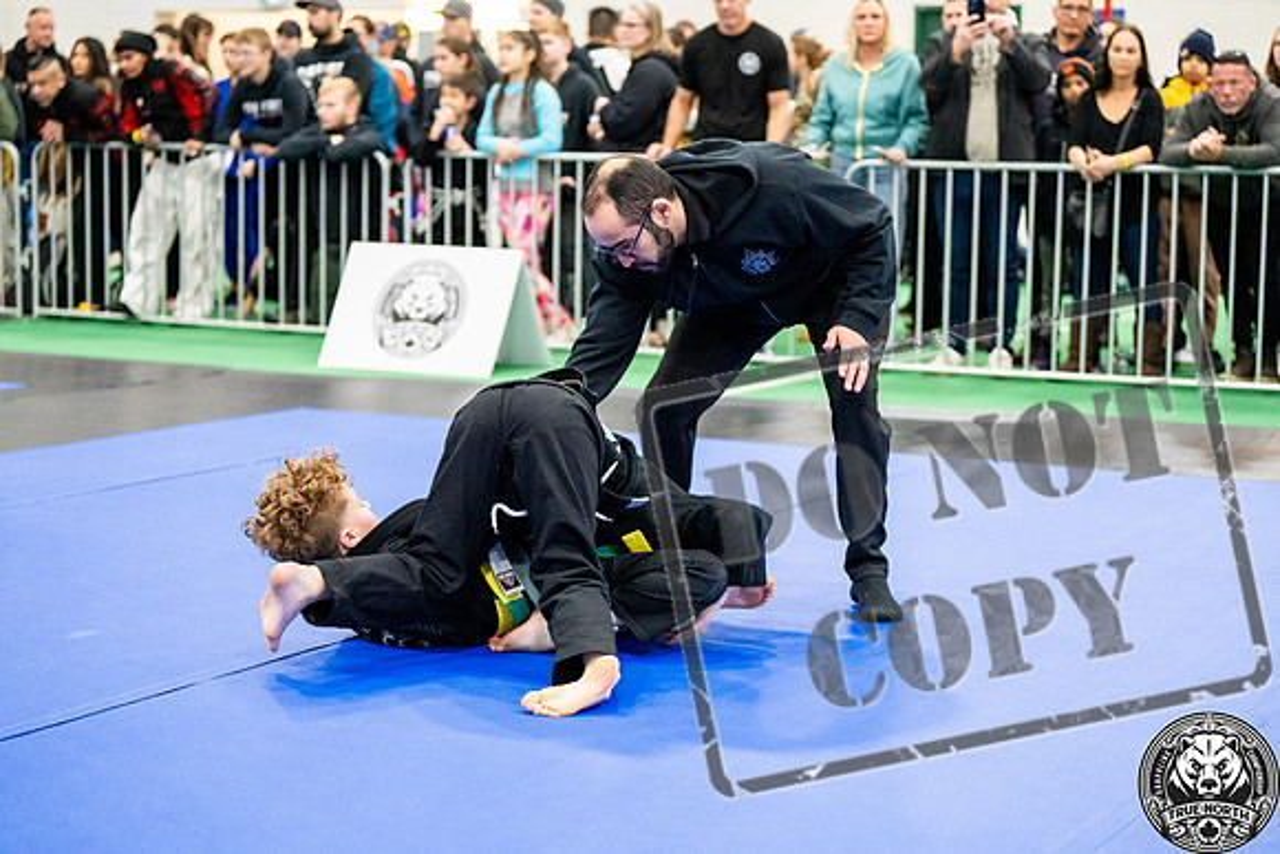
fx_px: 2489
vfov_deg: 19.5
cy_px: 427
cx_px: 640
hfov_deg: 28.8
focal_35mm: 70
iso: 6400
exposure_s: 1/500
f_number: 2.8
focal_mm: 70
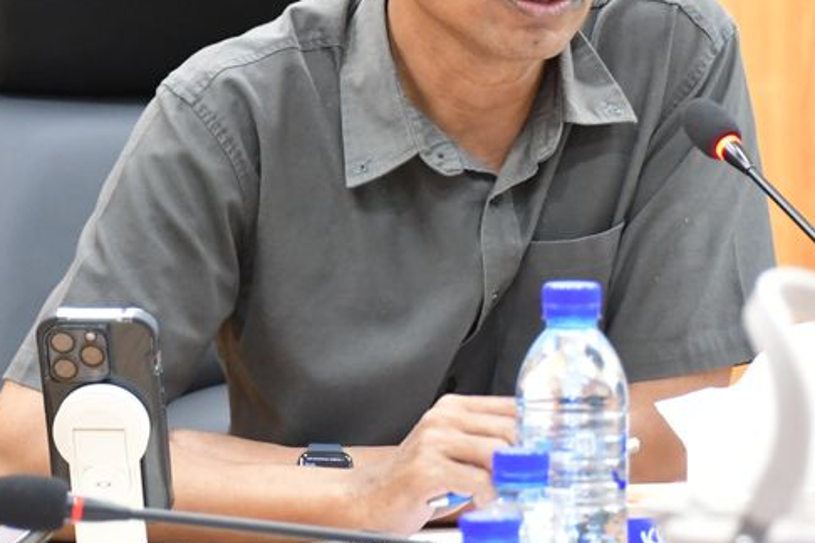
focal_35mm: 348
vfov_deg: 3.9
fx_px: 7878
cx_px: 553
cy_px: 78
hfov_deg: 5.9
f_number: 5.6
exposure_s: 1/60
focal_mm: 110
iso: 3600
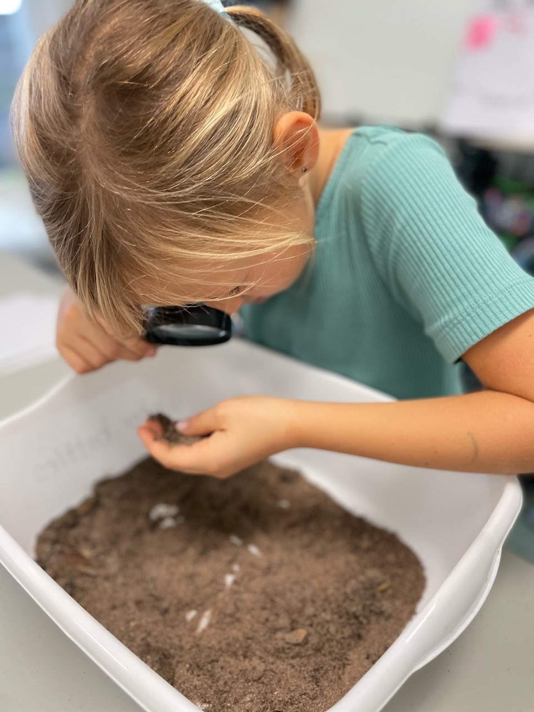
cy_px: 356
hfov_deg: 53.1
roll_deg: +0.6
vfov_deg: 67.3
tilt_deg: -27.4
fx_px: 535
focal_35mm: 26
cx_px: 267
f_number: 1.6
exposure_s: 1/60
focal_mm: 4.2
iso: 200
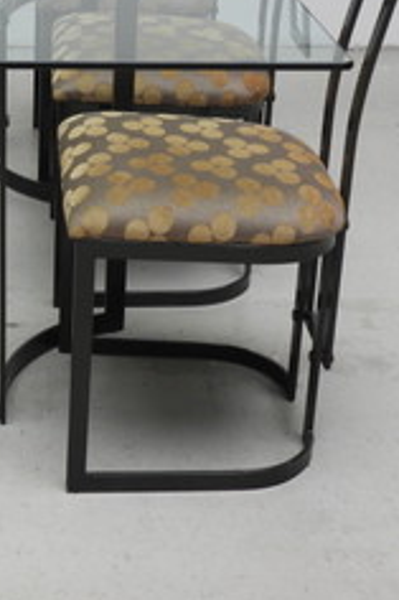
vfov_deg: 25.4
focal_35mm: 79
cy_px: 145
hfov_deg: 16.8
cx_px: -20
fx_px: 1315
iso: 100
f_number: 3.2
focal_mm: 6.2
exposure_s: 1/100
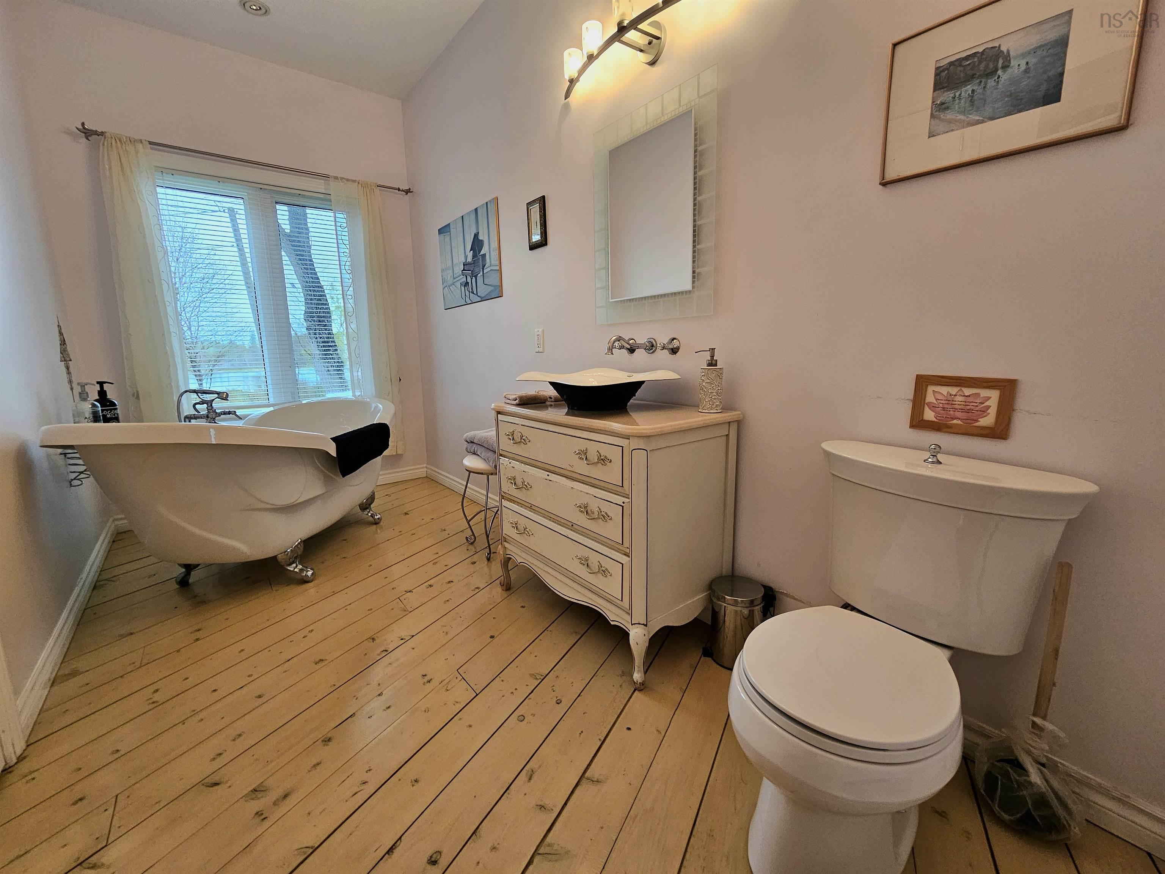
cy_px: 437
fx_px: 438
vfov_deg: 89.9
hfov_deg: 106.2
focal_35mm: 13
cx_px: 582
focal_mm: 2.2
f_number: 2.2
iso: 125
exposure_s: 1/60.2
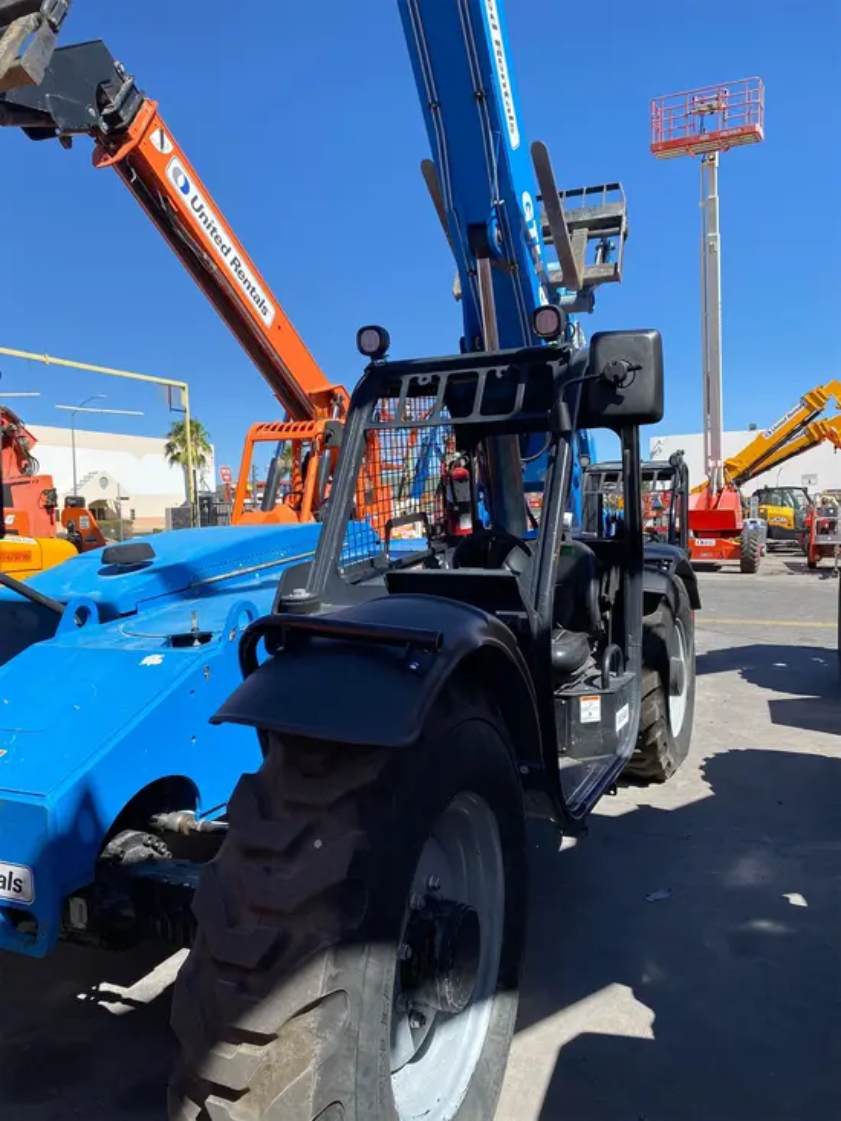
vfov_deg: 67.3
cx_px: 420
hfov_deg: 53.1
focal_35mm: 26
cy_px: 560
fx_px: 842
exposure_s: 1/1779
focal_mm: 4.25
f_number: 1.8
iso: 32
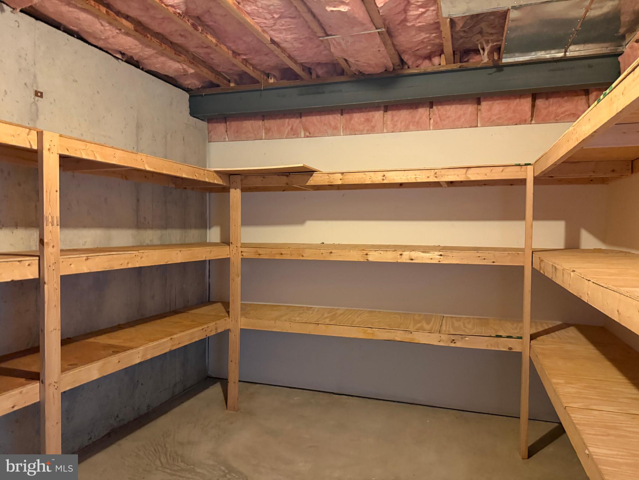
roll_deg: -0.5
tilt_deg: +2.0
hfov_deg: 71.6
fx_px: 443
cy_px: 240
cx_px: 320
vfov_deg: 56.8
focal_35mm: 24
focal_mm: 6.76
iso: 800
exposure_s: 1/30
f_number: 1.78
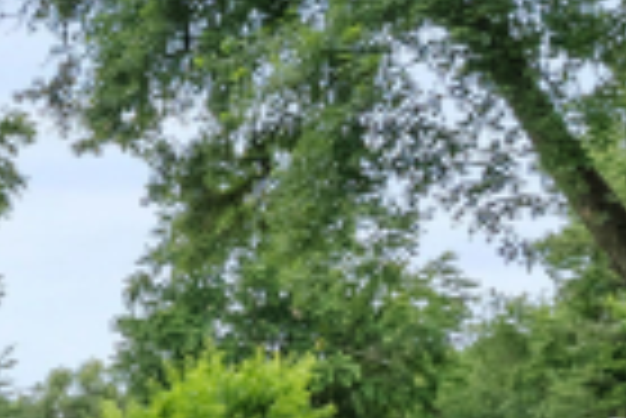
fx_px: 1497
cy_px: 494
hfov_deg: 18.2
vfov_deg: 15.4
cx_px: -525
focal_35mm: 86
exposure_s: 1/100
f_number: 11
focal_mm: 16
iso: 400
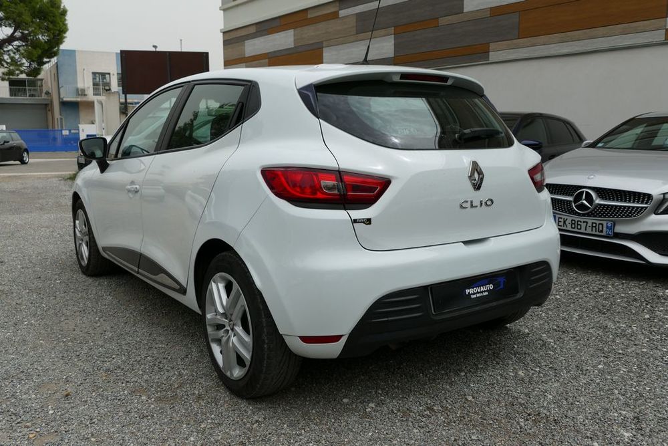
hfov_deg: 60.3
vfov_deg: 42.3
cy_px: 223
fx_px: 575
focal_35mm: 31
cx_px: 334
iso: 125
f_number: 3.2
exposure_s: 1/2000
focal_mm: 11.35
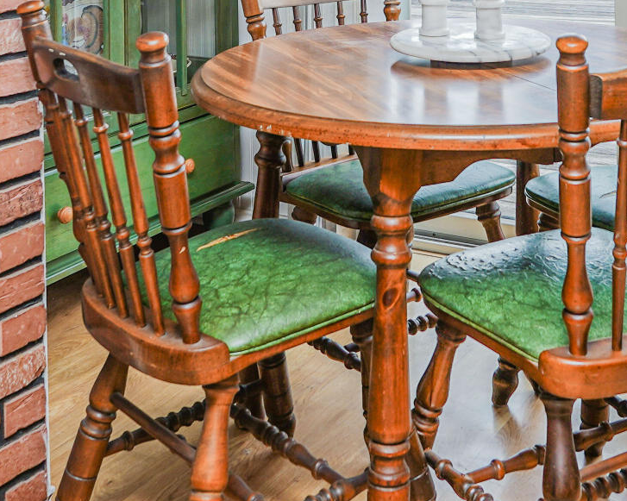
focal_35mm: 64
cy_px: -187
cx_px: 408
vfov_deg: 21.2
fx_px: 1186
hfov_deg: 29.4
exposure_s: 1/40
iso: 64
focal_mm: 16.5
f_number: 4.5
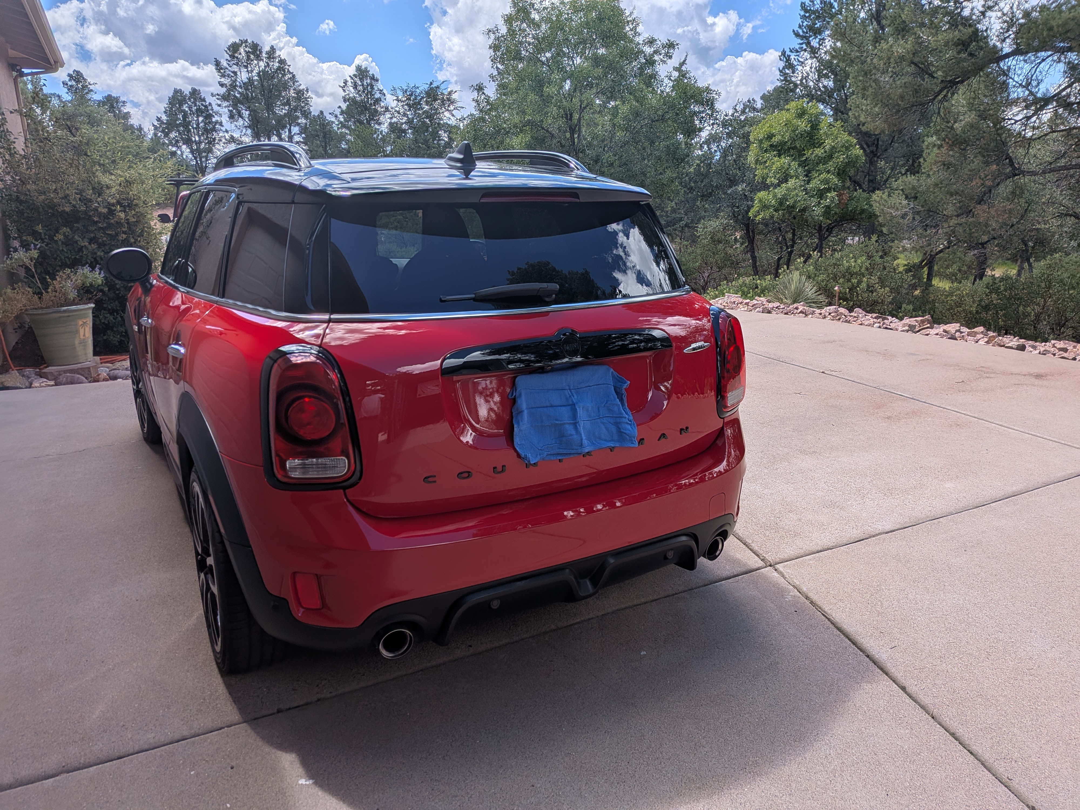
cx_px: 540
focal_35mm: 24
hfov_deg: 71.6
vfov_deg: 56.8
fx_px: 749
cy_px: 405
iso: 28
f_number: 1.7
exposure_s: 1/15625
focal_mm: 4.53
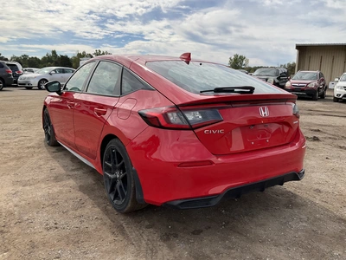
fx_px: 290
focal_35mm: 29
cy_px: 130
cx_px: 173
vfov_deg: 48.2
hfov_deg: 61.7
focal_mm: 3
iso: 25
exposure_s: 1/1848
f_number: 1.8
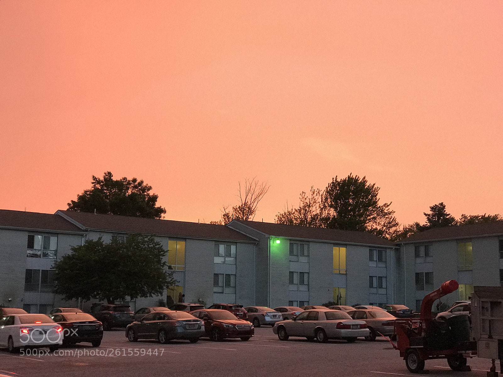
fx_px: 828
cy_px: 188
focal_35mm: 57
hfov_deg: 33.8
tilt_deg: +8.6
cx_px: 252
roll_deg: -0.3
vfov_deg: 25.7
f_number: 2.8
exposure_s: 1/60
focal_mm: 6.6
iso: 160
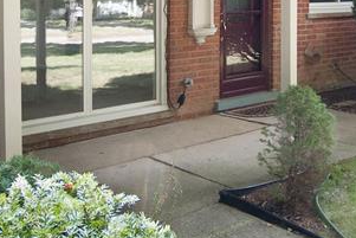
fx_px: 505
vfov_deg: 25.6
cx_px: 211
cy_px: 20
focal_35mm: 51
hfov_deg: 38.7
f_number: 4.5
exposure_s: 1/125
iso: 400
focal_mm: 10
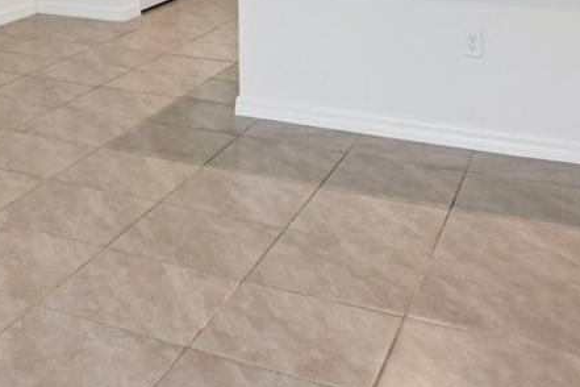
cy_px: -150
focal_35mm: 58
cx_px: -17
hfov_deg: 31.5
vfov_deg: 20.8
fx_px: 934
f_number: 8
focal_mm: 16
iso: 400
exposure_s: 1/13
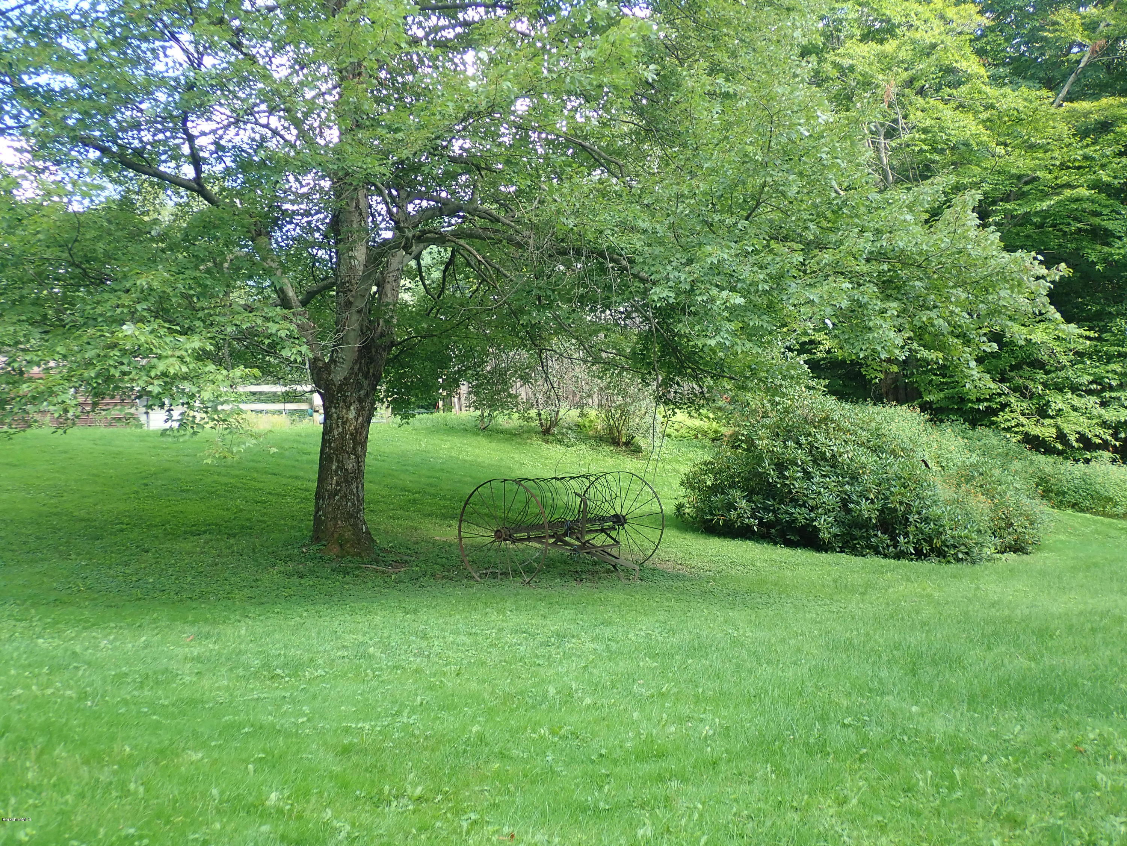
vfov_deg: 40.7
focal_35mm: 35
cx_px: 564
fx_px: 1140
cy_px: 423
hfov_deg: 52.6
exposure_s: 1/100
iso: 100
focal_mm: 6.42
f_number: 2.6
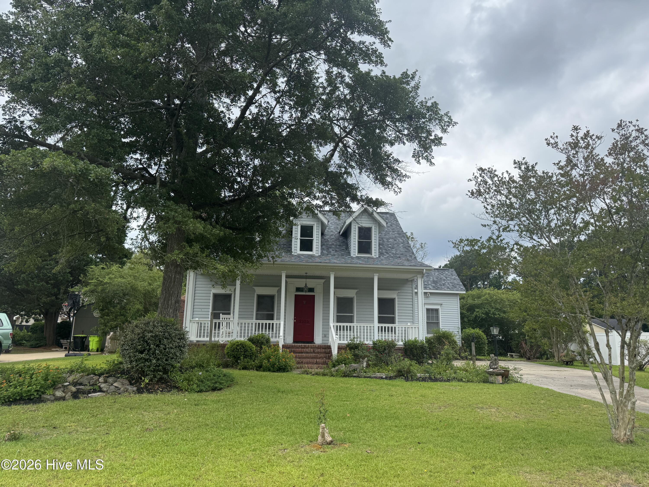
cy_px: 244
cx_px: 324
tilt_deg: +11.6
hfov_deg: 71.6
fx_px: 450
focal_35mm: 24
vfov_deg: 56.8
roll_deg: -0.6
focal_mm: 6.76
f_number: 1.78
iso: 80
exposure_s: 1/2415
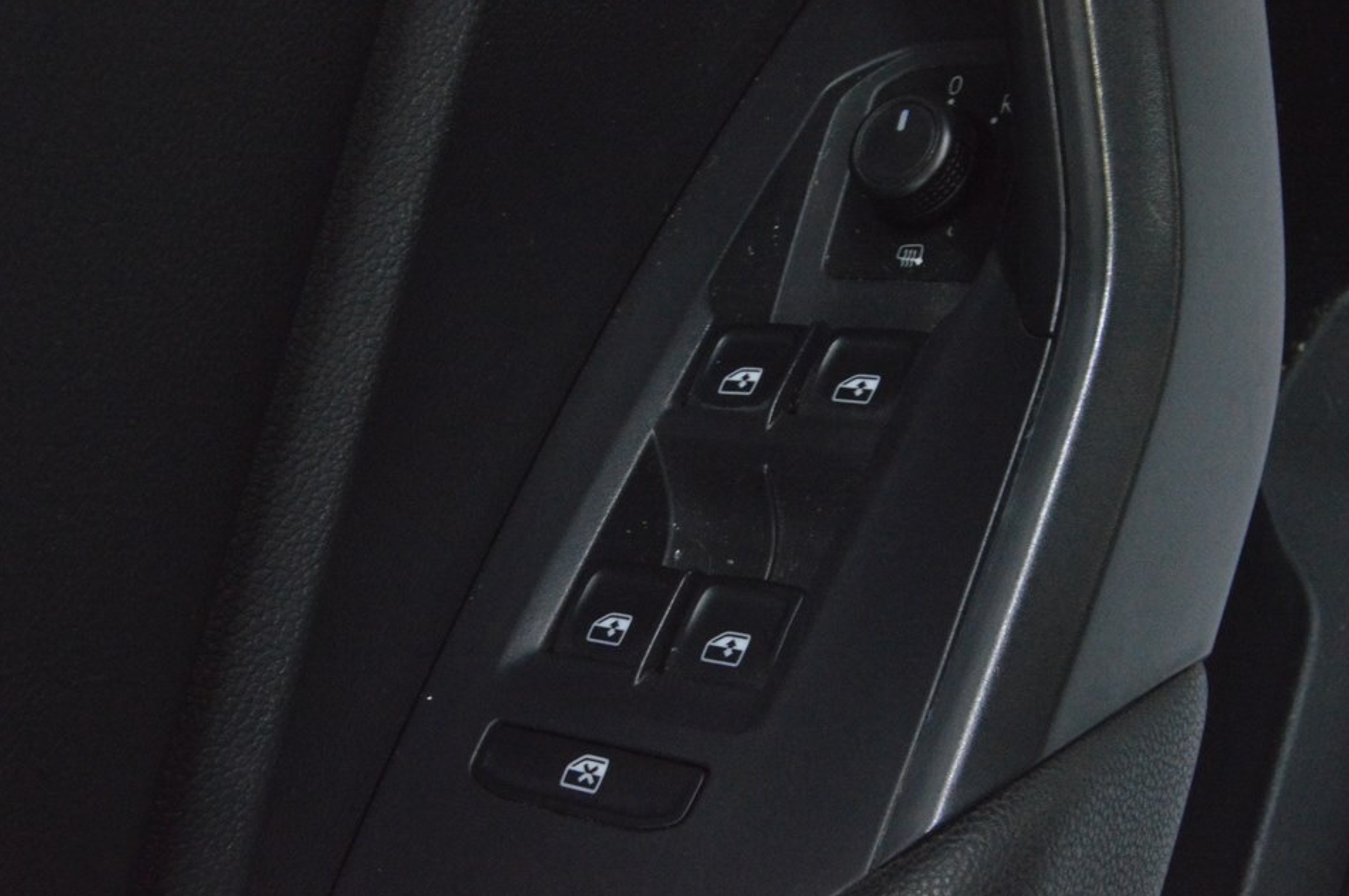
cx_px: 694
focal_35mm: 55
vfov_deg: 24.6
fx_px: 2058
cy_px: 479
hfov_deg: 36.3
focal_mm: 34
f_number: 20
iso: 6400
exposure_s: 1/20
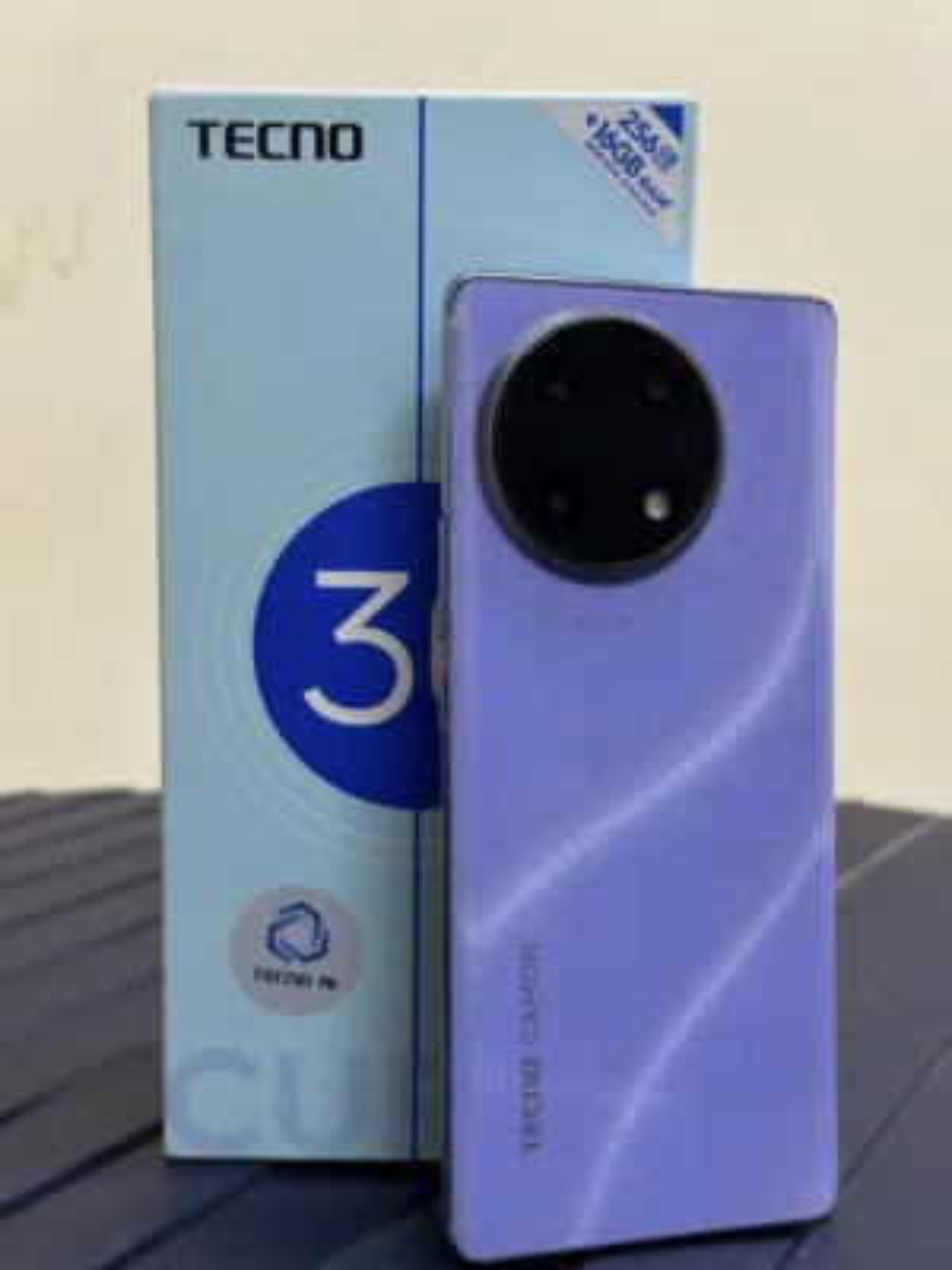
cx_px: 476
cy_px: 635
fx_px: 1760
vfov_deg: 39.7
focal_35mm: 48
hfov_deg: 30.3
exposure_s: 1/33
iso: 320
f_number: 1.78
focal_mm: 6.86
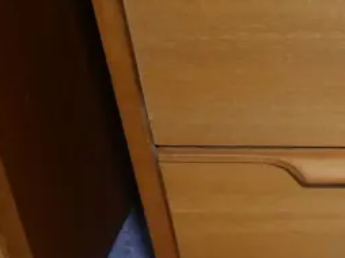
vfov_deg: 12.1
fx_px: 1205
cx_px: 682
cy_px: 12
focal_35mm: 121
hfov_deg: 13.9
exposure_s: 1/60
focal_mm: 15
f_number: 3.6
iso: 640
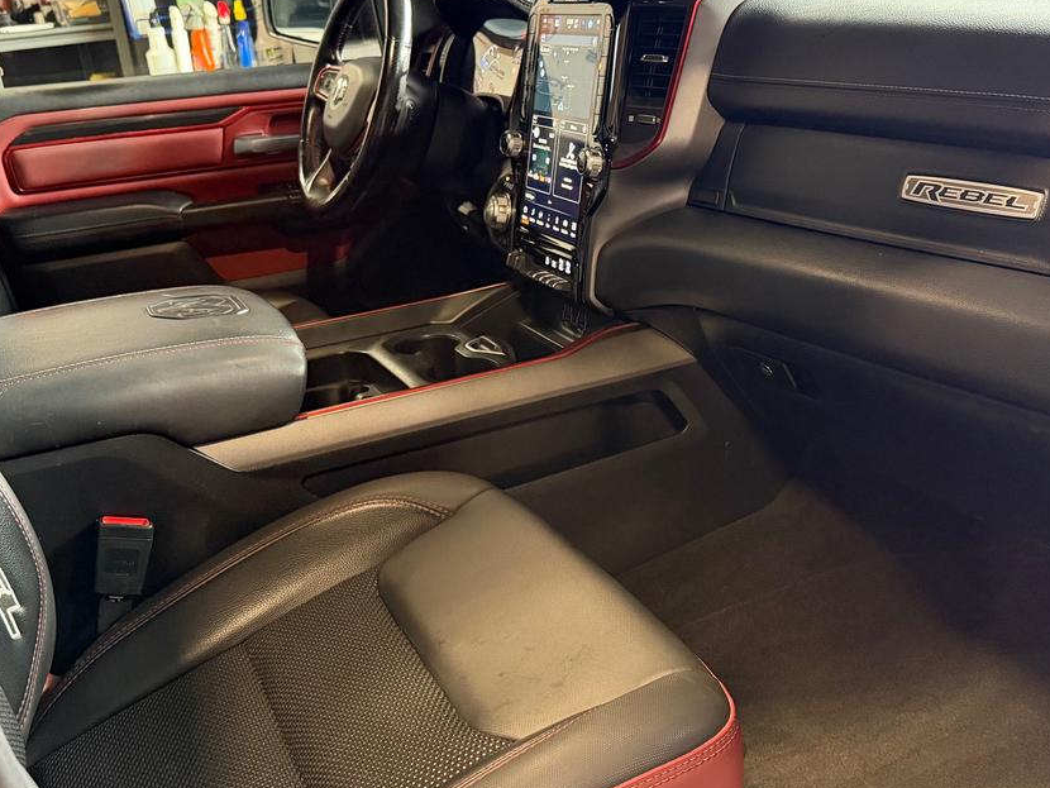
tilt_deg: -22.7
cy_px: 390
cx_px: 582
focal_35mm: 37
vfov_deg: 38.7
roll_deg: +6.0
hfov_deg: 50.0
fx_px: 1123
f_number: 1.78
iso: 800
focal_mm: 6.76
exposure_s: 1/46
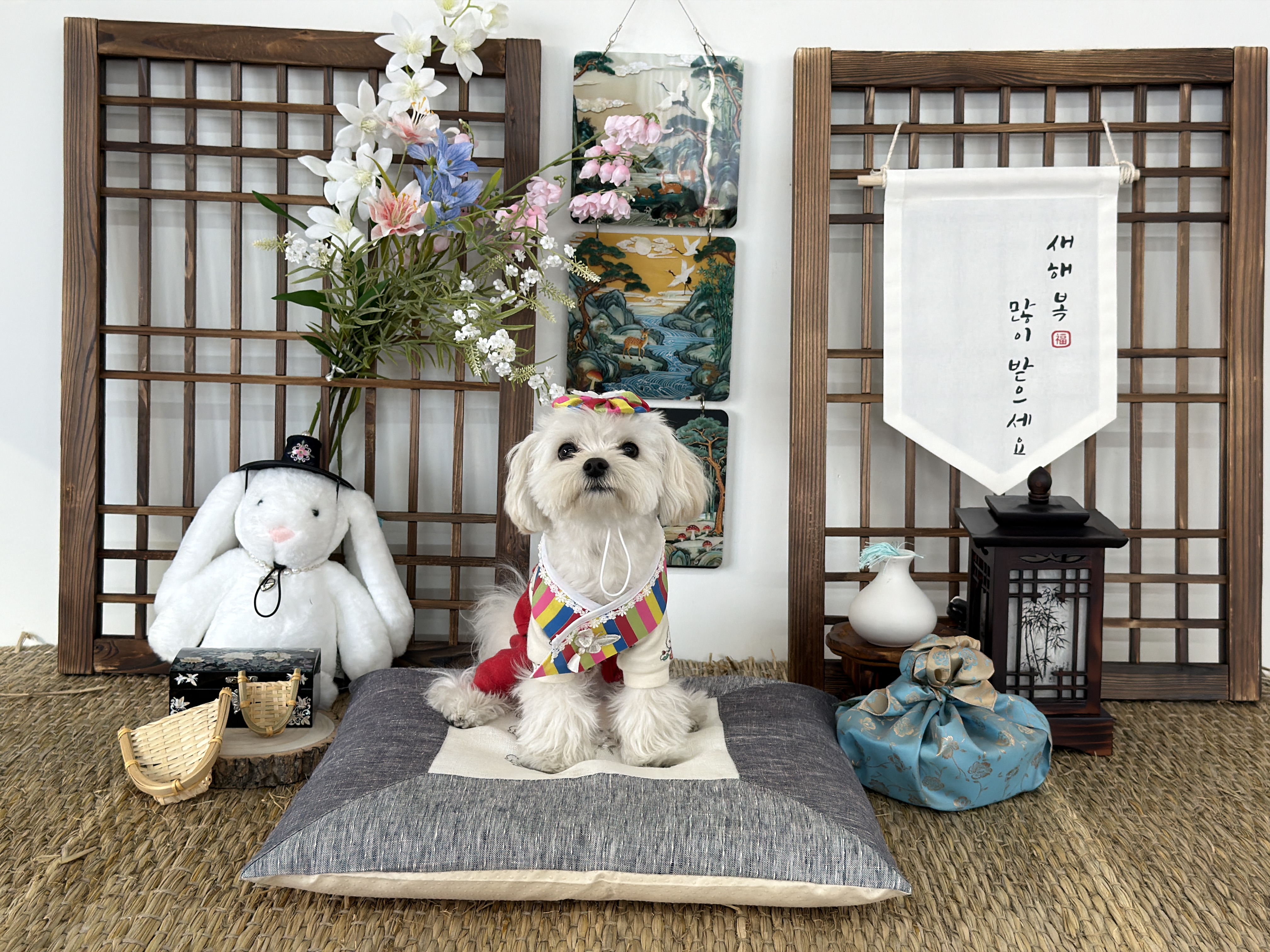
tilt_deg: -9.3
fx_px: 1761
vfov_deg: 30.3
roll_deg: -1.2
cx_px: 635
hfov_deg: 39.7
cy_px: 476
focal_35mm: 48
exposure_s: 1/120
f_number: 1.78
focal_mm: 6.76
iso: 80
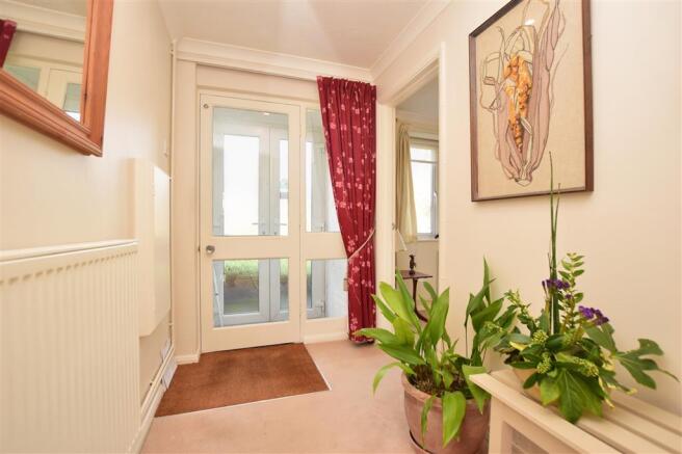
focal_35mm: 15
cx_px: 341
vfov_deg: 77.3
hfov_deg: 100.4
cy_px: 227
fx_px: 284
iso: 400
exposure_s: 1/160
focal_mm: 10
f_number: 6.3
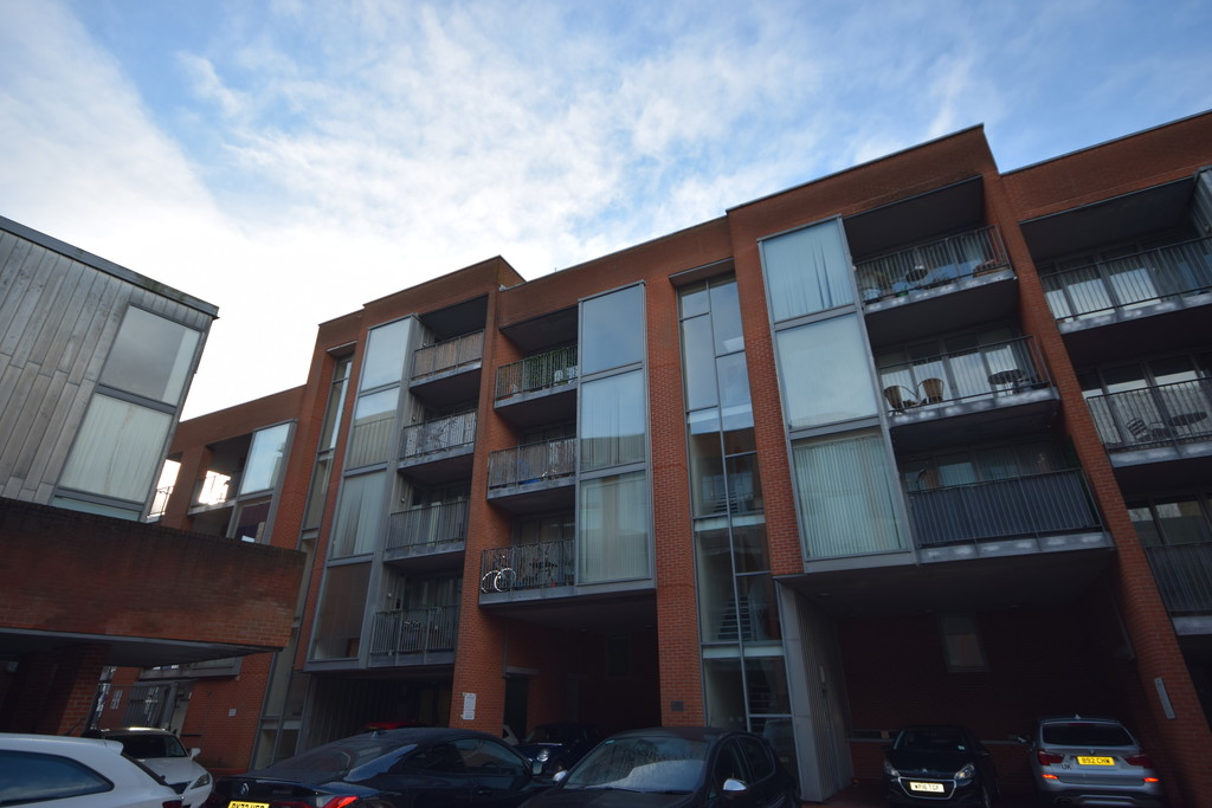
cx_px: 606
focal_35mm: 20
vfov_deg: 63.2
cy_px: 404
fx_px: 657
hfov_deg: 85.4
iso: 100
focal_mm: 13
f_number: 5.6
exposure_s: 1/125
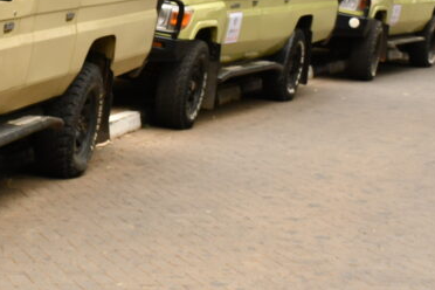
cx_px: 68
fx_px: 1728
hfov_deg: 14.2
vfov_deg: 9.5
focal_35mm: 143
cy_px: -30
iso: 250
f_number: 8
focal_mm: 35
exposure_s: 1/200
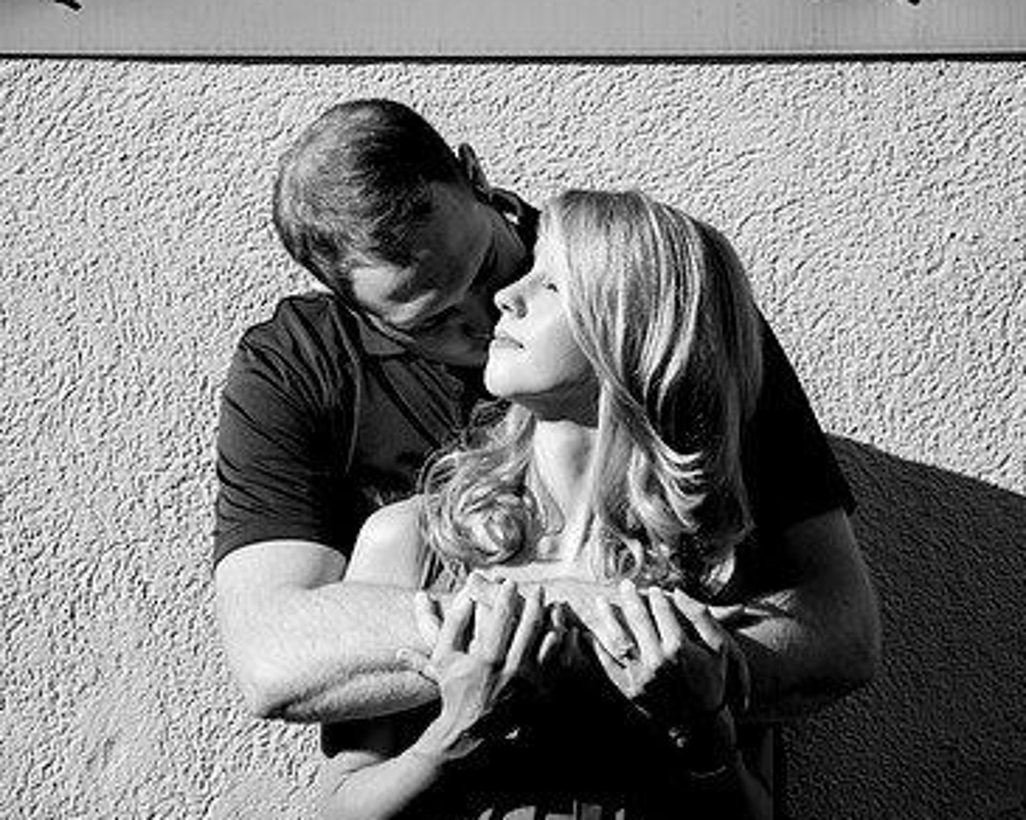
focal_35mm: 305
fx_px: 9262
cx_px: 493
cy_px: 400
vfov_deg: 5.1
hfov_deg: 6.3
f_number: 2.8
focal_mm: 185
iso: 200
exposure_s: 1/2000
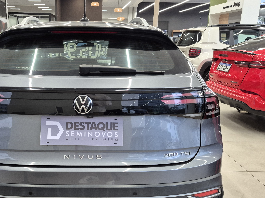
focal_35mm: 35
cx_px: 86
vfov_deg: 40.6
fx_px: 268
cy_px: 115
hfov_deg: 51.6
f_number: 1.8
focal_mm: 5.4
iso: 250
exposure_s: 1/120
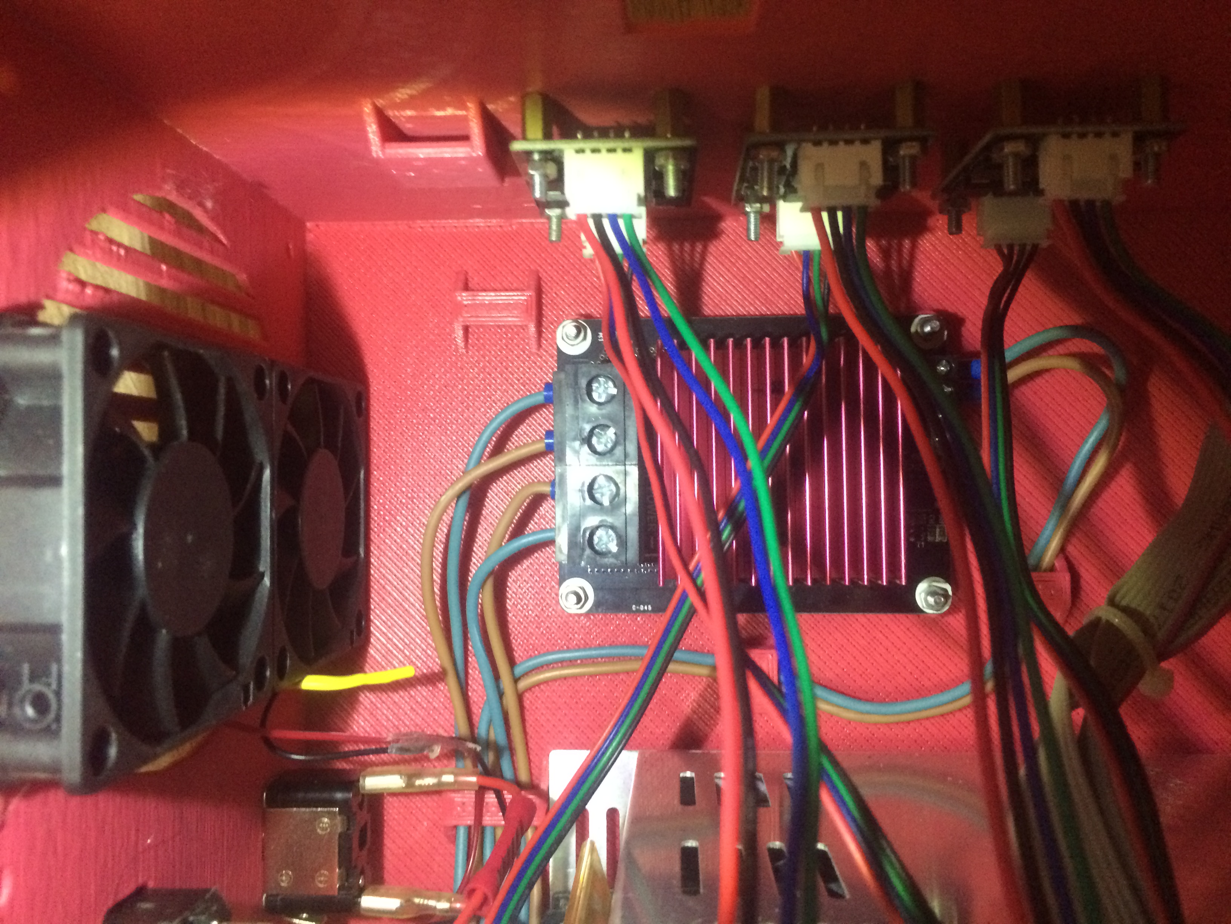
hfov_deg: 61.7
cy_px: 462
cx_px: 616
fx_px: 1031
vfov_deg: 48.2
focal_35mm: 29
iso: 320
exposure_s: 1/25
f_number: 2.2
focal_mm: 4.15
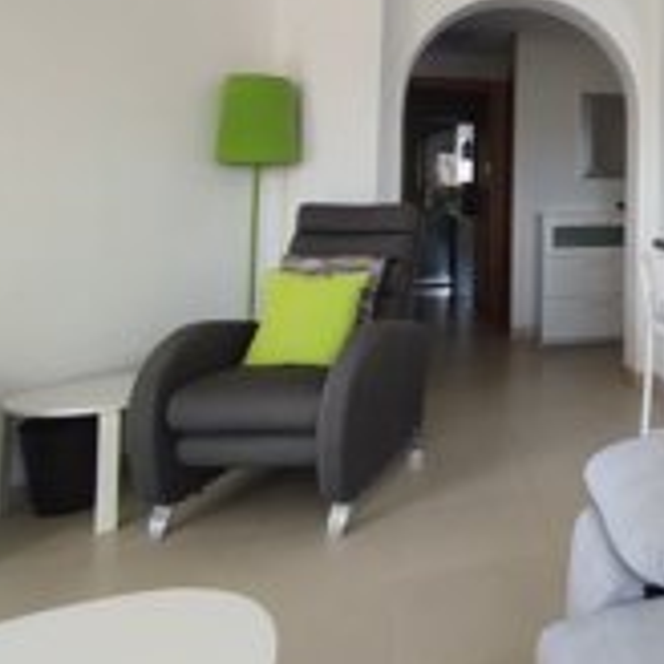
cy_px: 158
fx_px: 673
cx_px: 654
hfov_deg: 45.0
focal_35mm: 31
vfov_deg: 50.2
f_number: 2.2
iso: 88
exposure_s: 1/100
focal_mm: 1.65
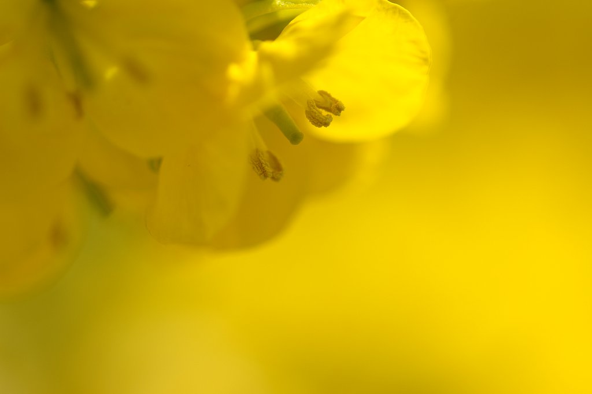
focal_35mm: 150
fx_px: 2465
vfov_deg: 9.1
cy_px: 197
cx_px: 296
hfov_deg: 13.7
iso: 100
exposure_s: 1/1000
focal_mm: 100
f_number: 2.8
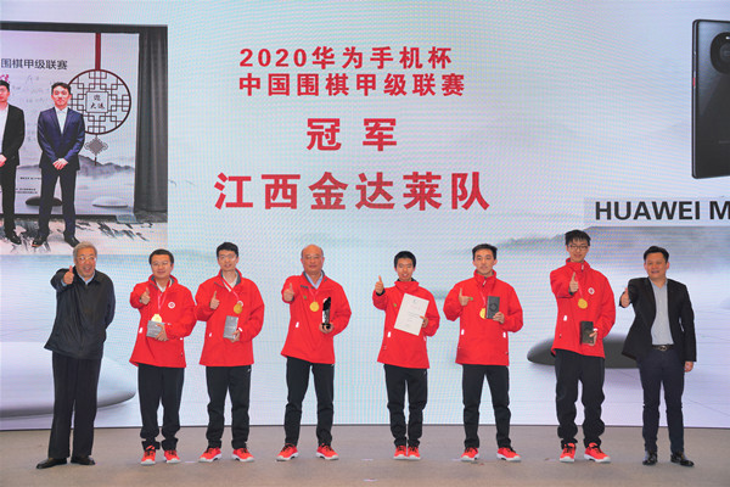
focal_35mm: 53
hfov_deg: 37.5
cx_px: 365
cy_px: 244
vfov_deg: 25.5
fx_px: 1075
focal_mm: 53
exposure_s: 1/80
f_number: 3.2
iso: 100
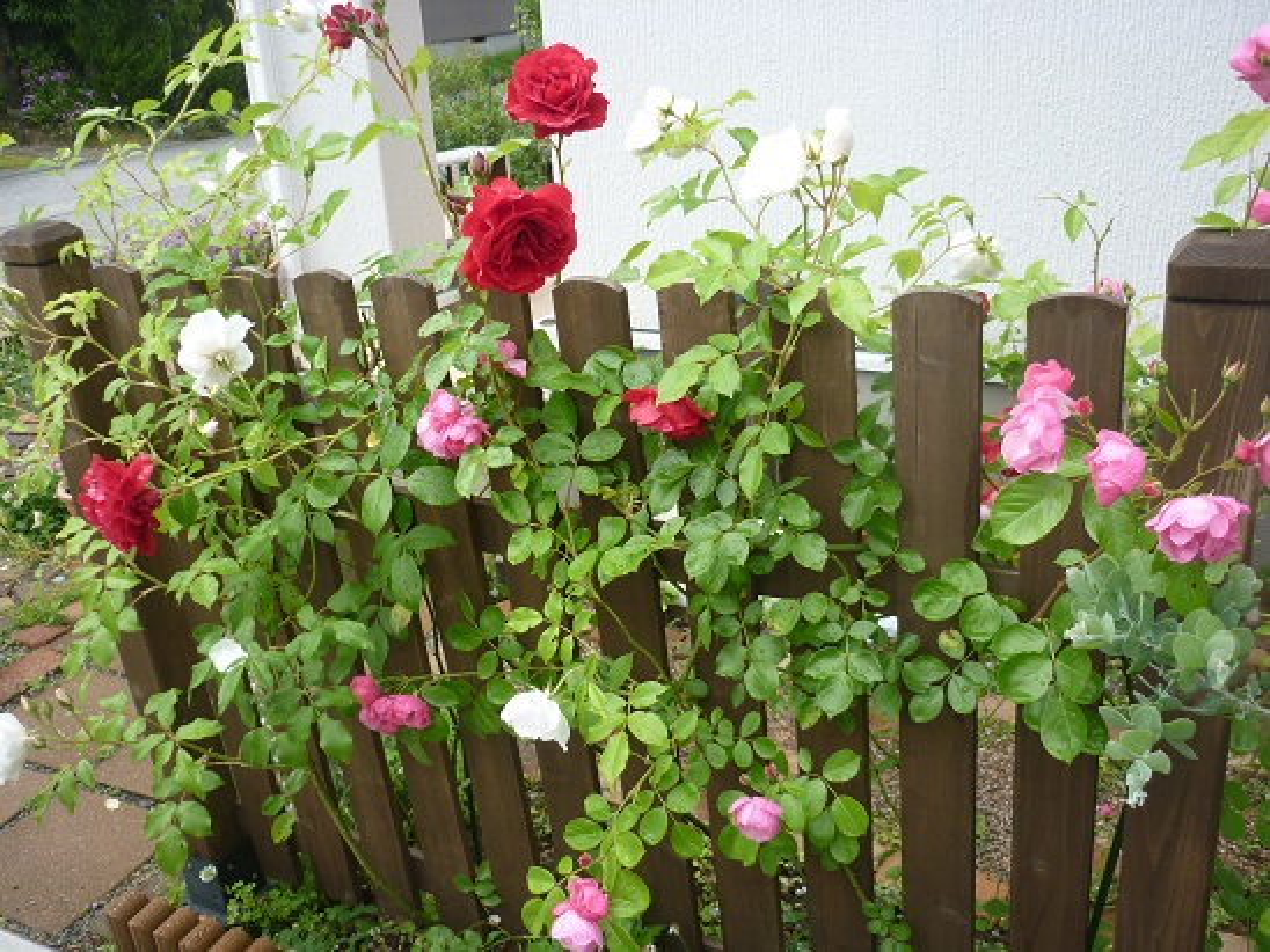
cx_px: 635
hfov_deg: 55.4
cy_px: 476
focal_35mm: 33
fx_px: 1211
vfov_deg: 42.9
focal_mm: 5.5
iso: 80
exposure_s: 1/60
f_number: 2.8
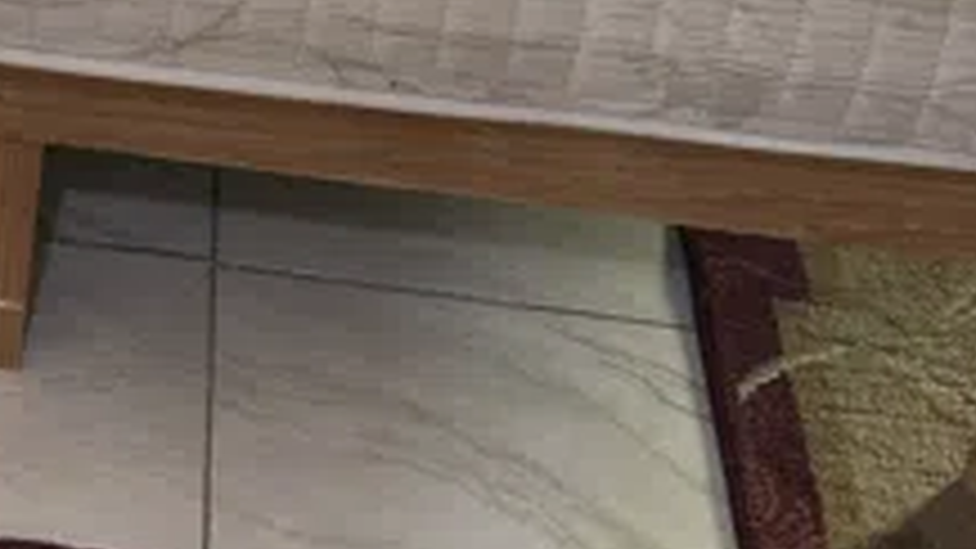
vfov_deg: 13.9
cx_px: -139
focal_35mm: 77
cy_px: -441
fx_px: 1992
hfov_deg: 25.2
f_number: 1.78
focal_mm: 6.86
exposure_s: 1/100
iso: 160
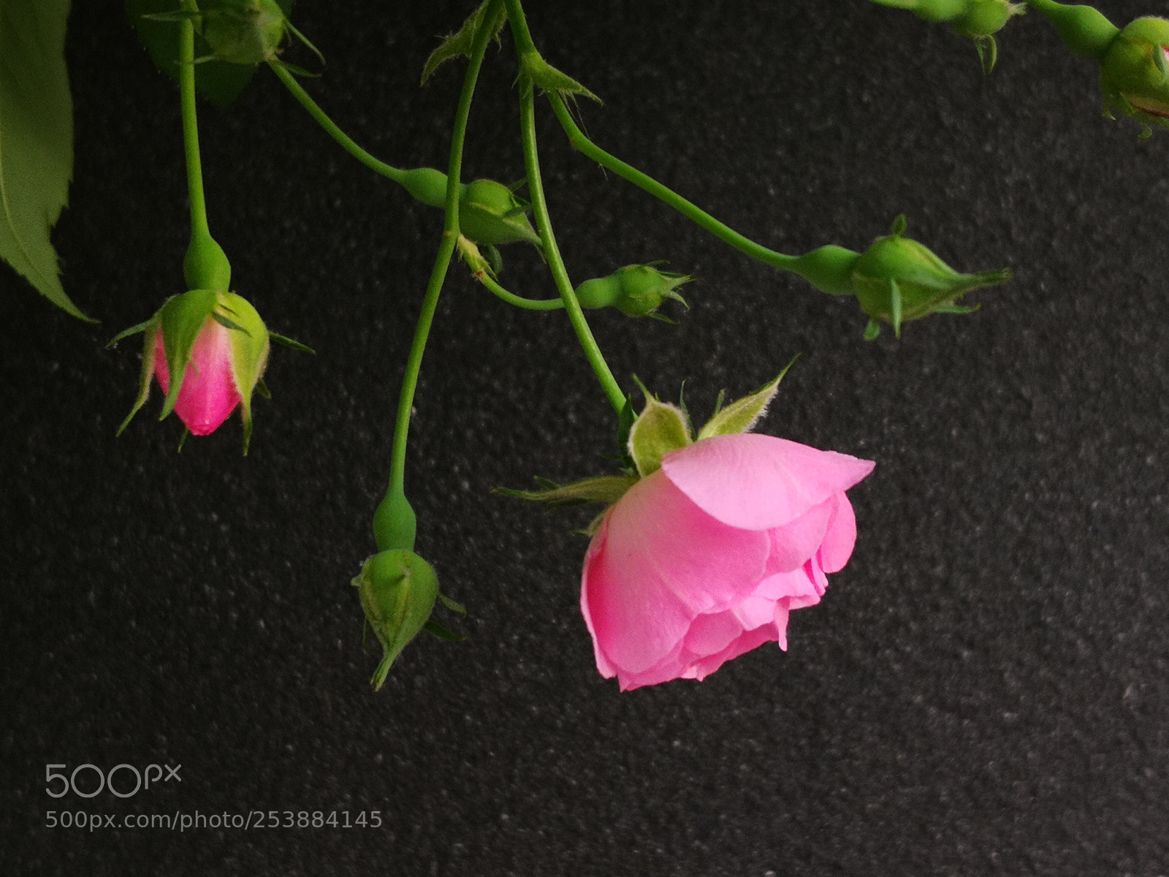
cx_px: 584
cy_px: 438
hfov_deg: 35.5
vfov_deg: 27.0
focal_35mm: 54
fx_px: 1824
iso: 100
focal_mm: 3.95
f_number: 1.6
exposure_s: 1/50
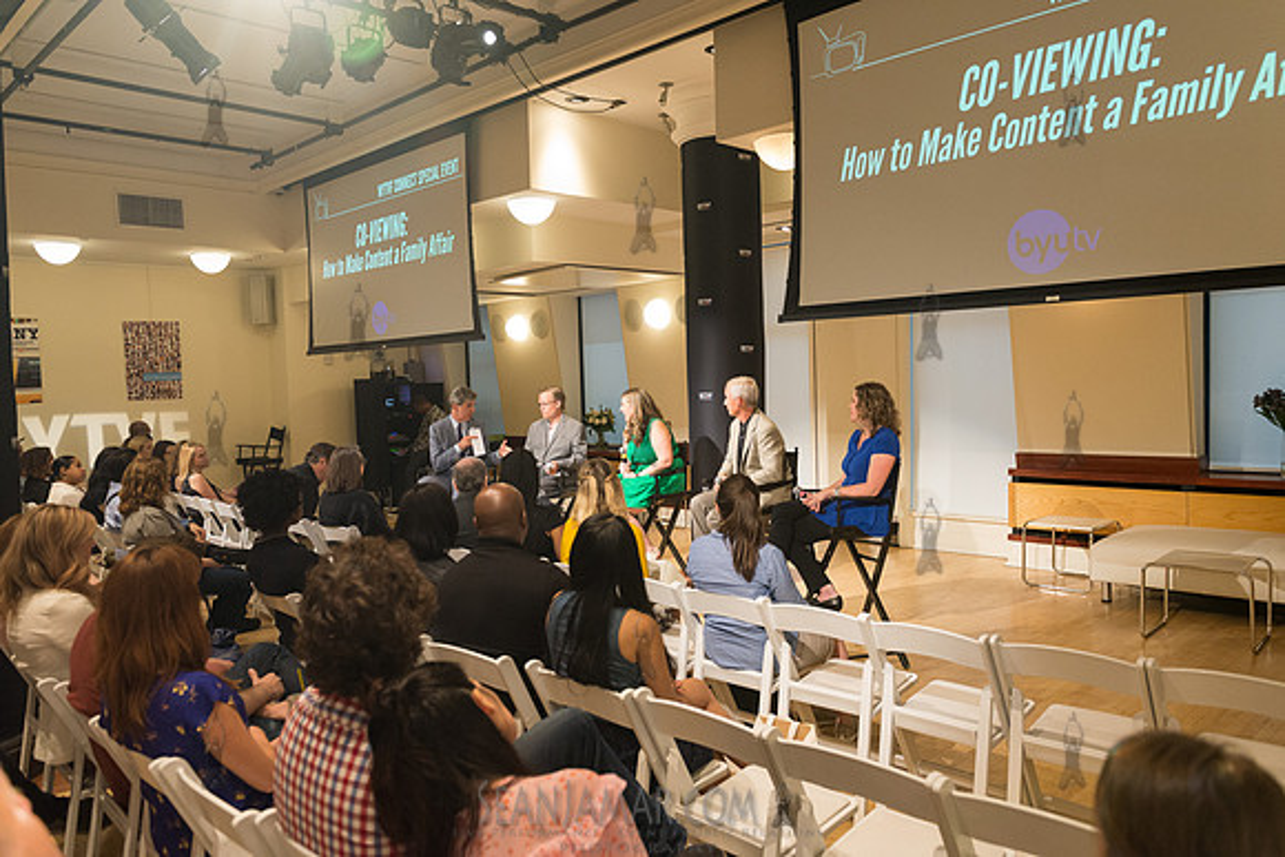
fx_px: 964
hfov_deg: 67.4
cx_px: 642
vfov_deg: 48.0
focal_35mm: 27
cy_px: 428
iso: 2500
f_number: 4
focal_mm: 27
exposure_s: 1/160
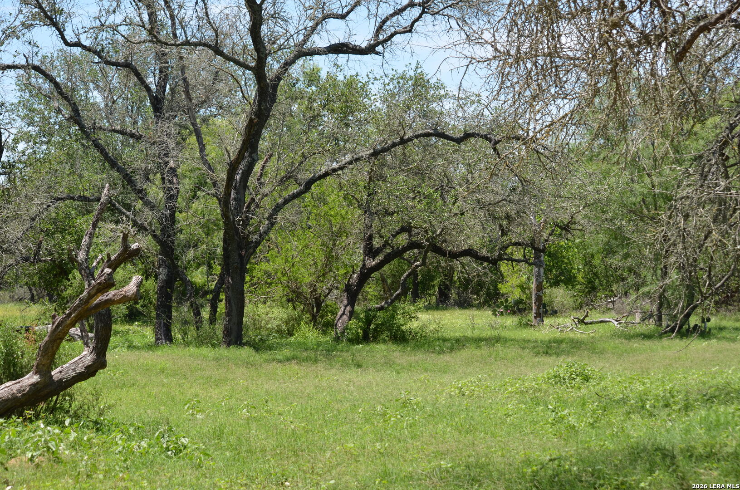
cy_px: 245
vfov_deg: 16.5
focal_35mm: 82
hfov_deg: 24.7
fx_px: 1692
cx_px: 370
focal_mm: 55
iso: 125
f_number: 8
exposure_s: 1/250
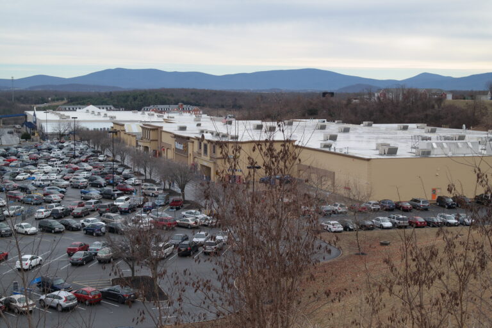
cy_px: 164
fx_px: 793
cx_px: 246
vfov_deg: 23.4
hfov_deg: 34.5
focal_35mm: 58
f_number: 5.6
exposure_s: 1/200
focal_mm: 38
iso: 100
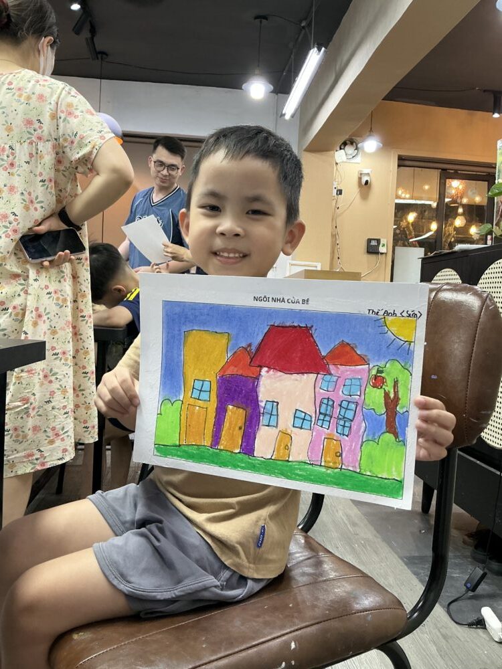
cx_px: 251
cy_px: 334
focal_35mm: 28
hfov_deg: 49.7
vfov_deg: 63.4
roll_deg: -2.5
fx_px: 541
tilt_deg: -2.9
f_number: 1.8
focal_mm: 3
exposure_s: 1/60
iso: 100
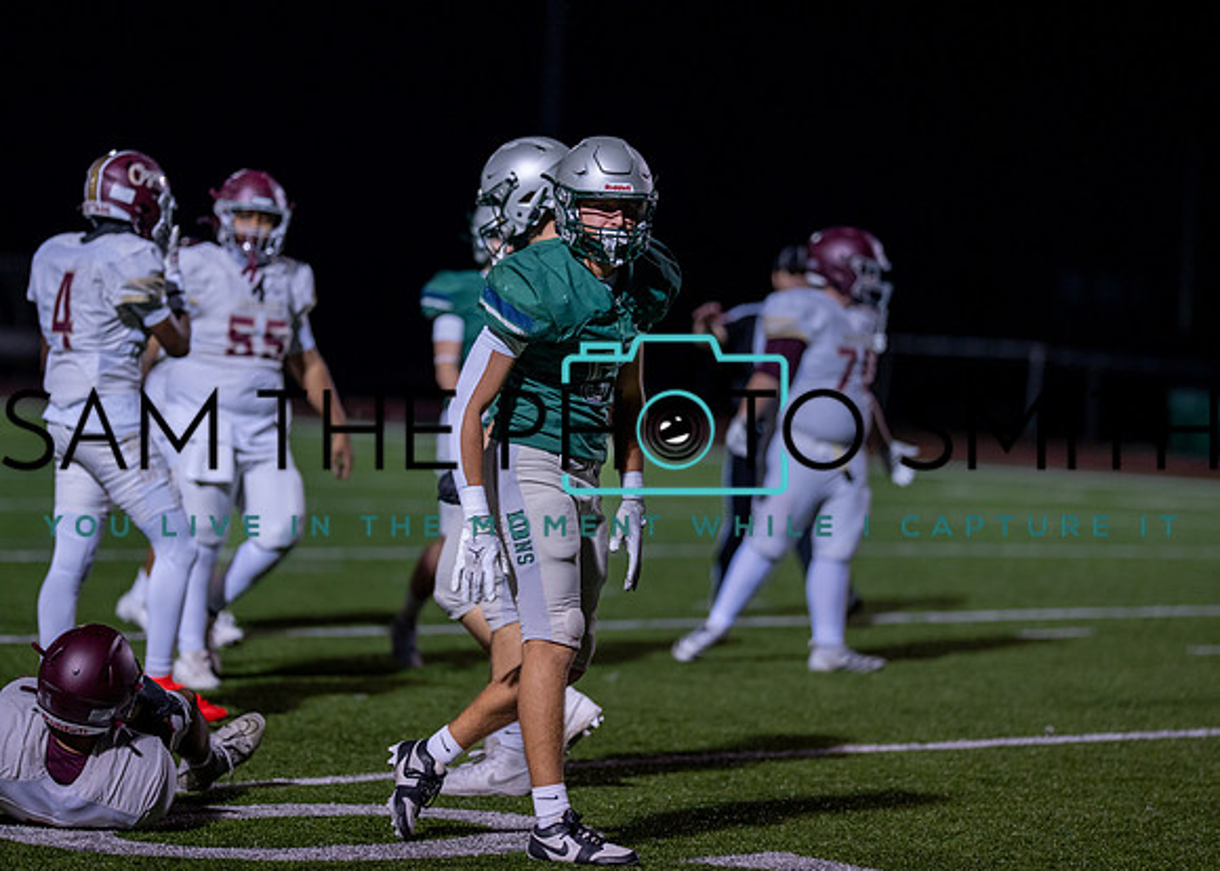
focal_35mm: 163
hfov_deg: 12.4
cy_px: 378
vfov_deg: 8.8
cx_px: 555
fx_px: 5634
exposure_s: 1/1250
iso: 1000
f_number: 1.8
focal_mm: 135
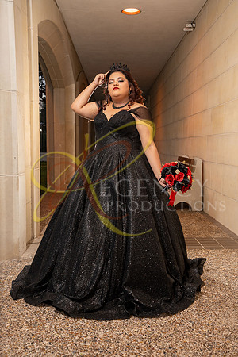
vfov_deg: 50.7
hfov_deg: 35.1
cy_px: 178
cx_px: 119
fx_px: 377
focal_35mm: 38
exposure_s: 1/200
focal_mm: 38
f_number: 5.6
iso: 500
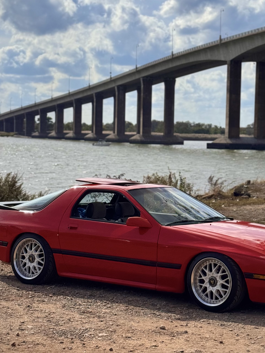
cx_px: 177
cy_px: 164
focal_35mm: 75
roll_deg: -0.8
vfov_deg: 26.0
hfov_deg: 19.6
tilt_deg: -2.3
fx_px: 766
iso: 80
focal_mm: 6.76
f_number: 1.78
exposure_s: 1/15385
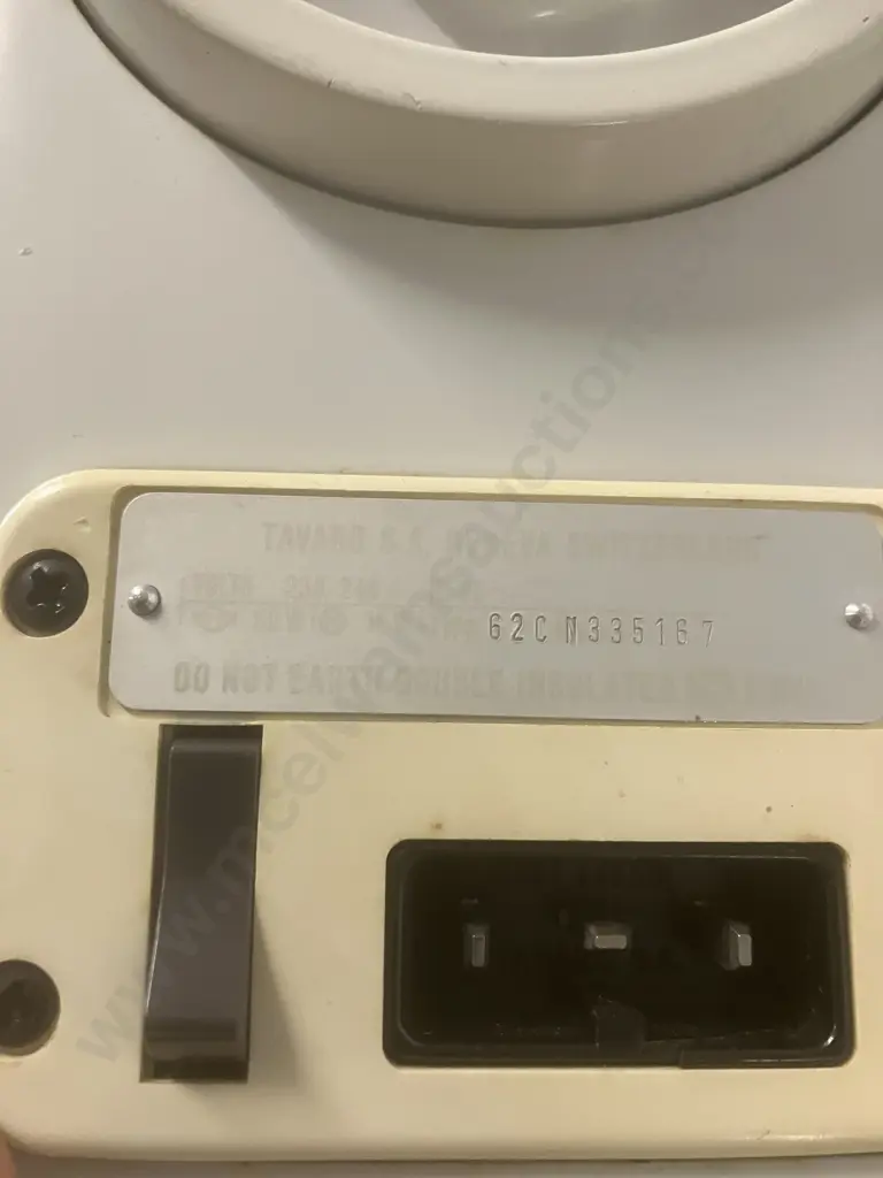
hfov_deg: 49.7
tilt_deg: -47.3
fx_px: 952
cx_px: 442
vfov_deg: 63.4
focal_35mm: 28
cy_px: 589
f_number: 1.8
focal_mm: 3.99
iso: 250
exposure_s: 1/50
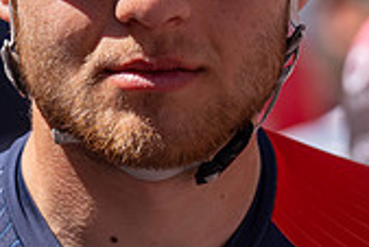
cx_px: 37
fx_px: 6627
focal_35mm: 646
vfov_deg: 2.1
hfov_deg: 3.2
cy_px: 91
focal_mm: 188
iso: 125
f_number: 4
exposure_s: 1/1000
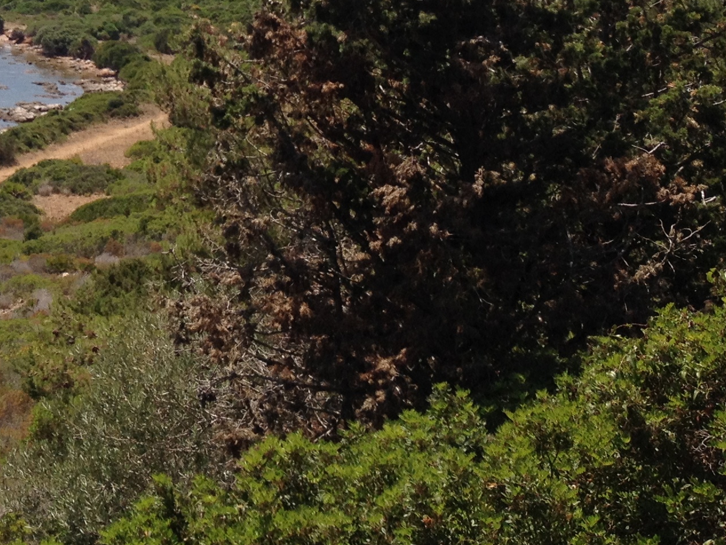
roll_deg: +0.4
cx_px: -141
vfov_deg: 15.7
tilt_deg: -2.4
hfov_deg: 20.4
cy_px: -131
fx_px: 1888
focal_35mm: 90
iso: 50
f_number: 2.4
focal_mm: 4.28
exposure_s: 1/1493
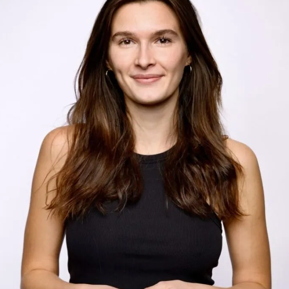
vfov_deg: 16.0
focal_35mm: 109
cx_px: 144
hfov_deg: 16.0
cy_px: 183
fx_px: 1030
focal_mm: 85
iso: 250
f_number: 5.6
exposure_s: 1/125
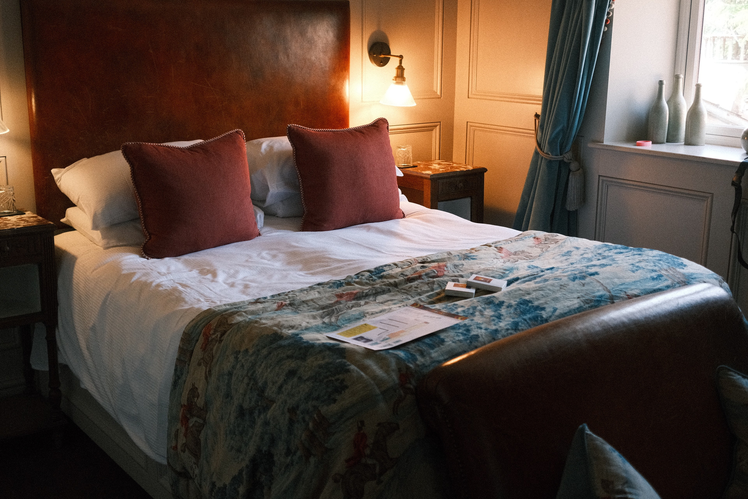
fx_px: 852
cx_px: 374
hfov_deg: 47.4
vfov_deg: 32.6
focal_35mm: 41
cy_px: 250
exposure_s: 1/200
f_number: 2.8
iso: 2000
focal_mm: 27
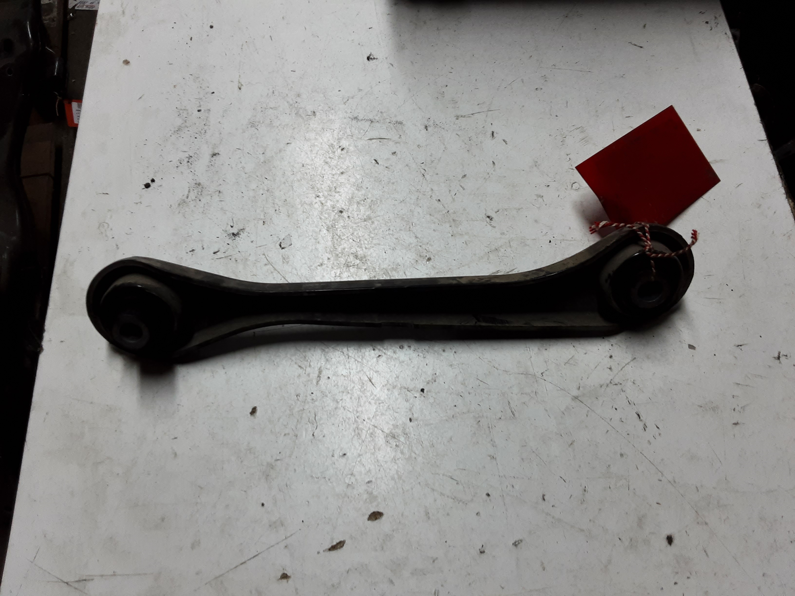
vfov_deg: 51.4
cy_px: 298
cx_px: 398
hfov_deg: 65.3
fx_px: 620
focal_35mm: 27
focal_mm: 2.91
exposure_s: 1/50
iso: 64
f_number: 1.9
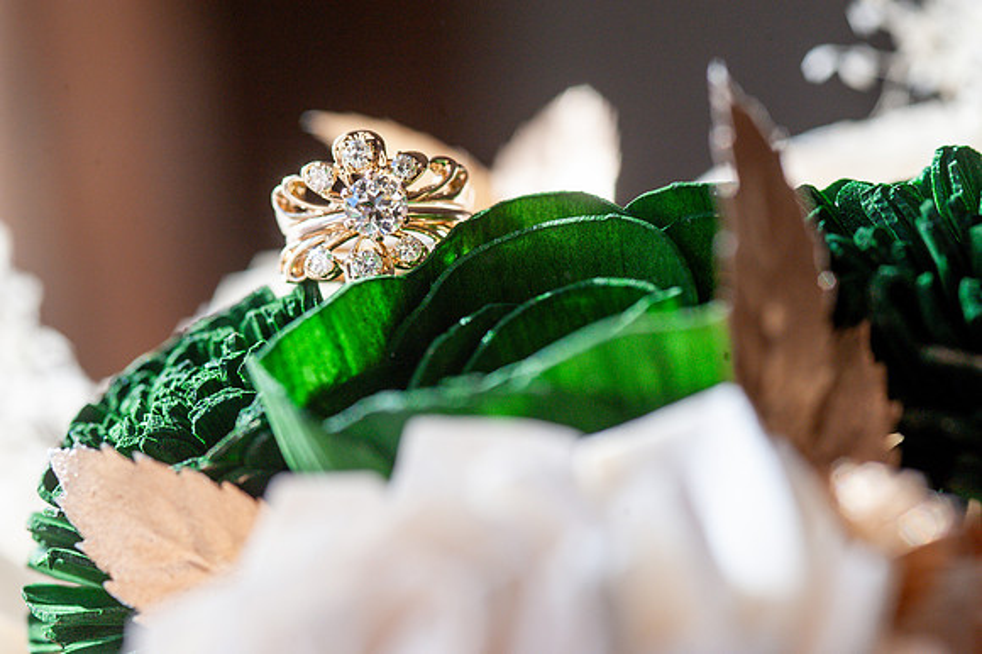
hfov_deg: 19.5
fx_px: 2862
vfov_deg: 13.0
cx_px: 491
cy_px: 327
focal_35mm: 105
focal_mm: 105
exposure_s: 1/500
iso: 640
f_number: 7.1
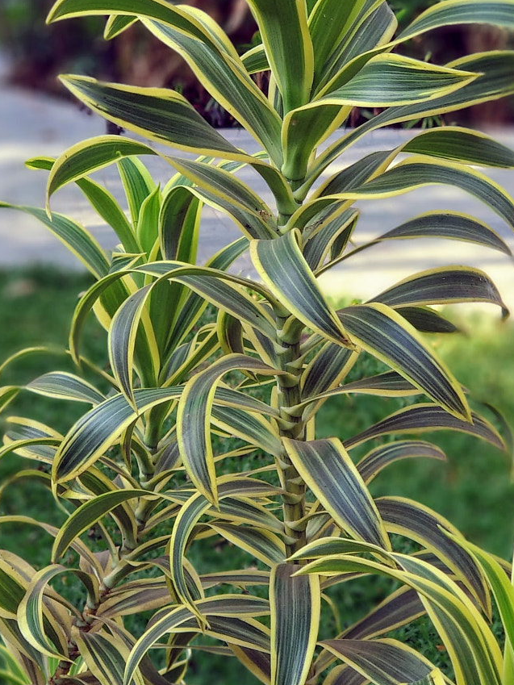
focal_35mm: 98
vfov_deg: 20.0
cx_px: 338
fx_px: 1940
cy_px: 305
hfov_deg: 15.1
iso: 100
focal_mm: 5.99
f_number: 2.6
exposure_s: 1/100
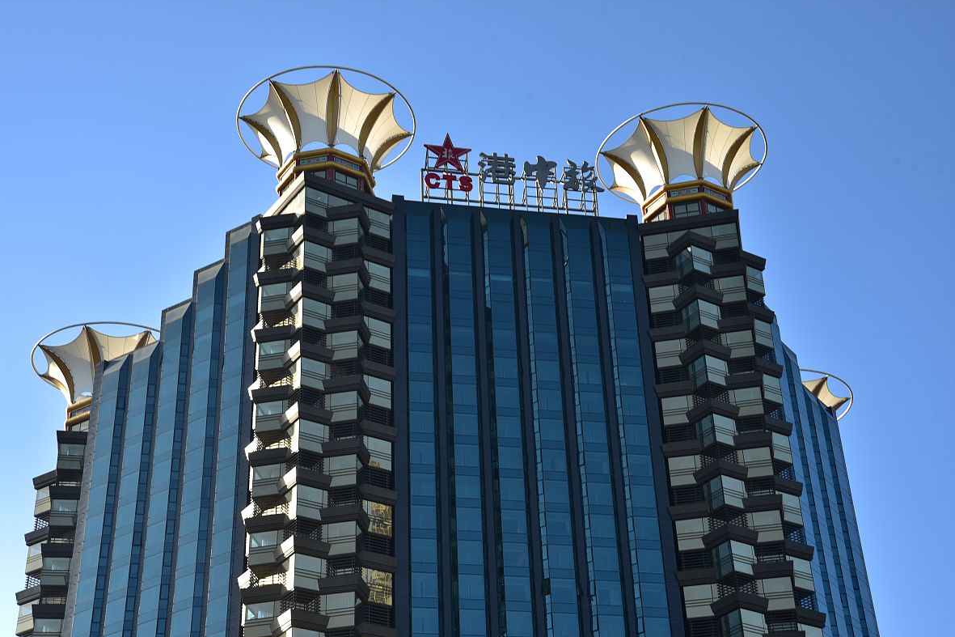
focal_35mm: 61
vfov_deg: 22.3
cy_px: 320
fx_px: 1618
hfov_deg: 32.9
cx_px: 484
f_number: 10
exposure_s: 1/50
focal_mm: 60
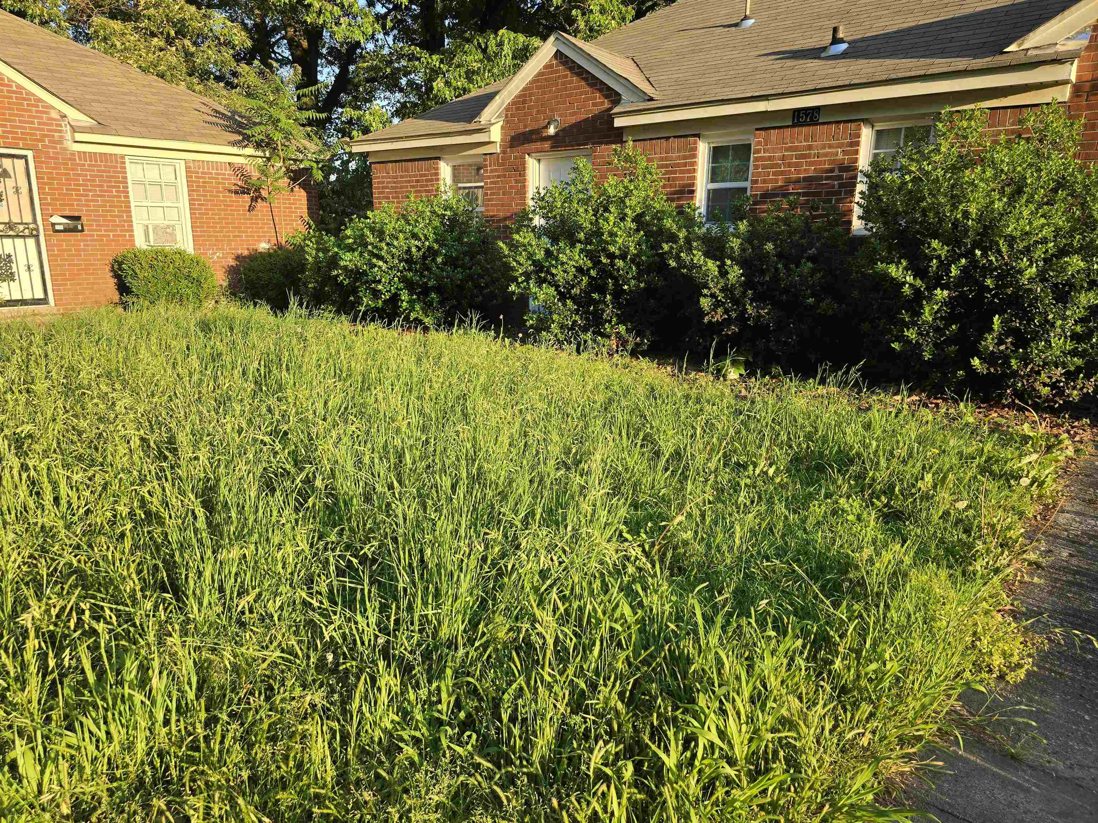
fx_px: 730
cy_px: 412
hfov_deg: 73.9
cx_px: 549
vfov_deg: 58.9
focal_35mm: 23
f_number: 1.7
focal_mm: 6.3
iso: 12
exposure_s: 1/180
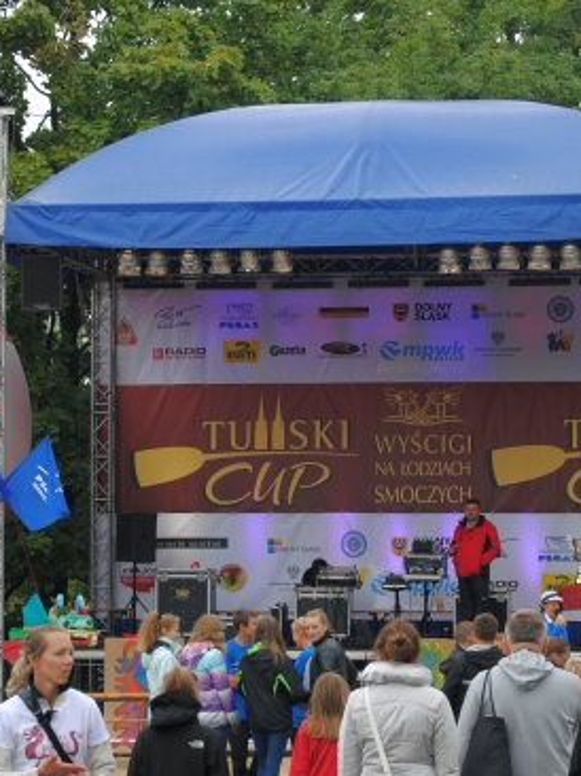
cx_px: 259
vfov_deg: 14.2
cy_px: 386
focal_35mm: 139
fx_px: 3111
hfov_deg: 10.7
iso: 140
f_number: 5.6
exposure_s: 1/125
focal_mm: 55
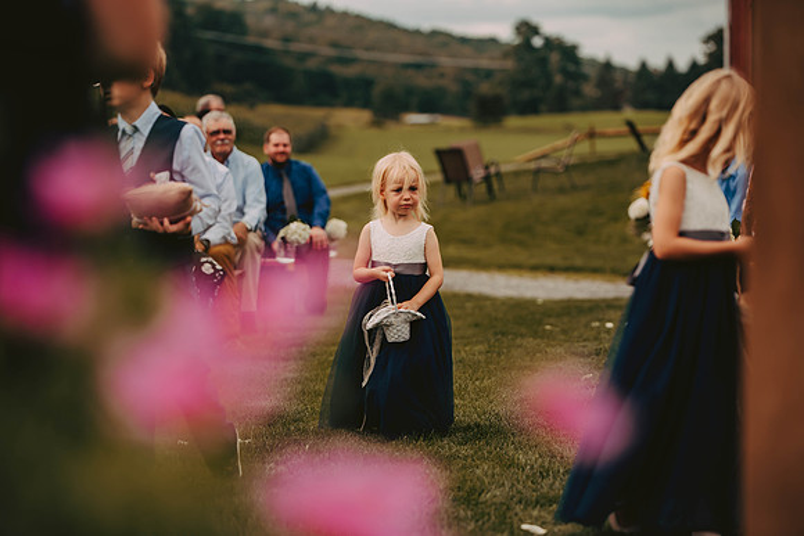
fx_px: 2591
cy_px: 268
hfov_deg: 17.6
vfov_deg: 11.8
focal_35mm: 116
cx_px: 402
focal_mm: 116
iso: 200
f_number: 2.8
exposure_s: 1/2000
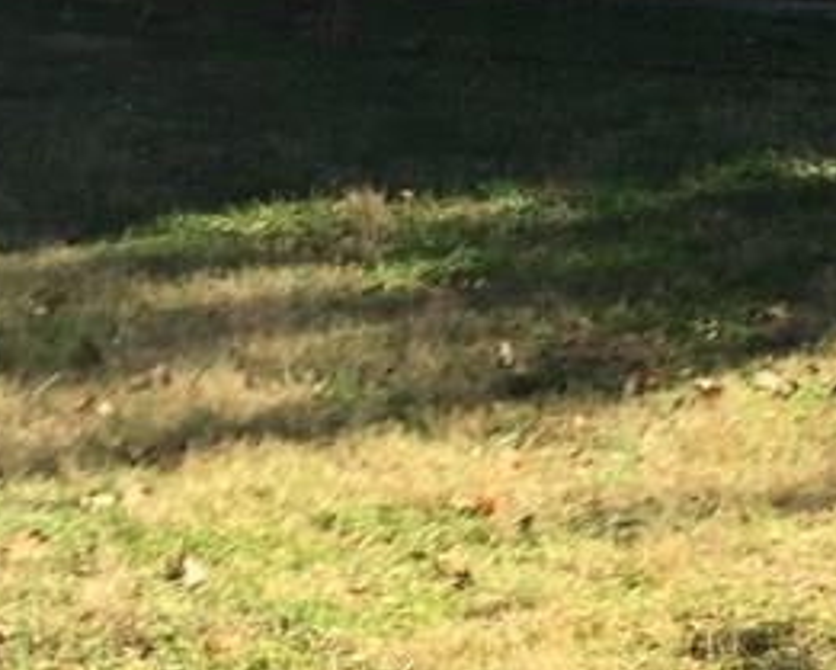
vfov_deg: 13.5
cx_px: 1336
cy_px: -144
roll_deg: -5.8
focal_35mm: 111
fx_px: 2747
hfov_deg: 15.6
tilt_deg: +5.7
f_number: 2.2
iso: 32
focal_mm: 4.15
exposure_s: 1/618
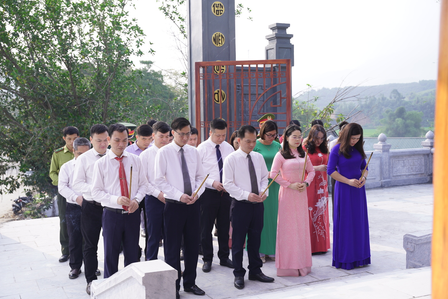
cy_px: 150
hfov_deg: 46.3
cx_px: 224
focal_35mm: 42
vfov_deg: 31.9
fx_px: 524
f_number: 4.5
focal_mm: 42.1
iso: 100
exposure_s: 1/250
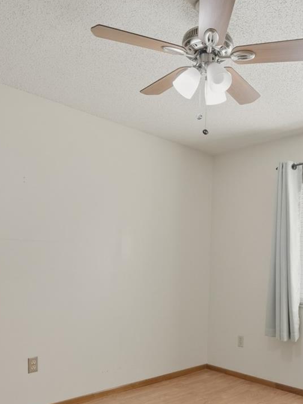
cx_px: 217
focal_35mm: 30
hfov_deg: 45.6
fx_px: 350
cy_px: 268
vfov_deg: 58.7
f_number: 8
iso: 200
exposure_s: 1/30
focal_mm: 14
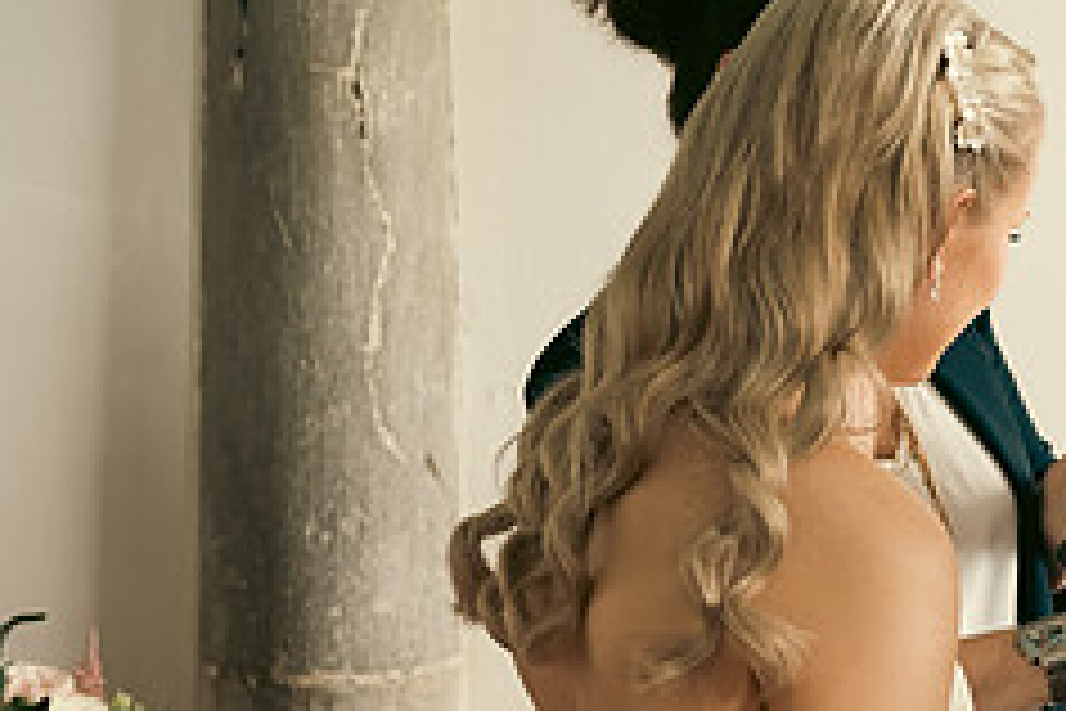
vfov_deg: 15.5
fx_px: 2606
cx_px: 1228
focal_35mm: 88
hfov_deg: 21.7
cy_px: 506
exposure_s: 1/160
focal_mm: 36
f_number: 3.5
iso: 800
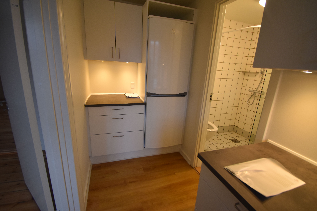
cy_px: 106
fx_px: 132
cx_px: 158
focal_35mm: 15
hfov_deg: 100.4
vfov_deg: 77.3
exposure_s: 1/60
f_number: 4.5
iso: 640
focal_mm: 10
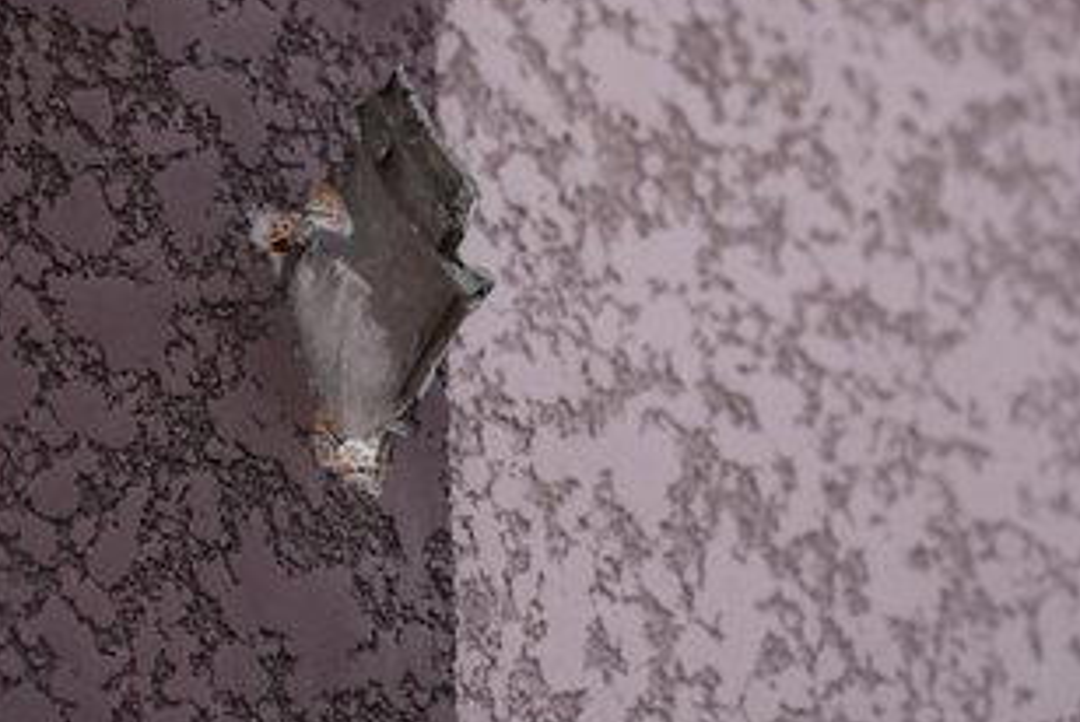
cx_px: 382
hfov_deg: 24.4
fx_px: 2492
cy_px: 275
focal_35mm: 83
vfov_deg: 16.5
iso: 160
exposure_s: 1/640
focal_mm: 64
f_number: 2.8
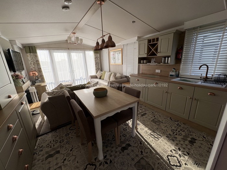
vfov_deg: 85.7
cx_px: 114
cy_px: 85
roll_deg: +3.4
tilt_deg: -13.3
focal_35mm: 14
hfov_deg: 102.1
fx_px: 92
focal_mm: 2.22
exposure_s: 1/492
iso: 64
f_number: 2.2
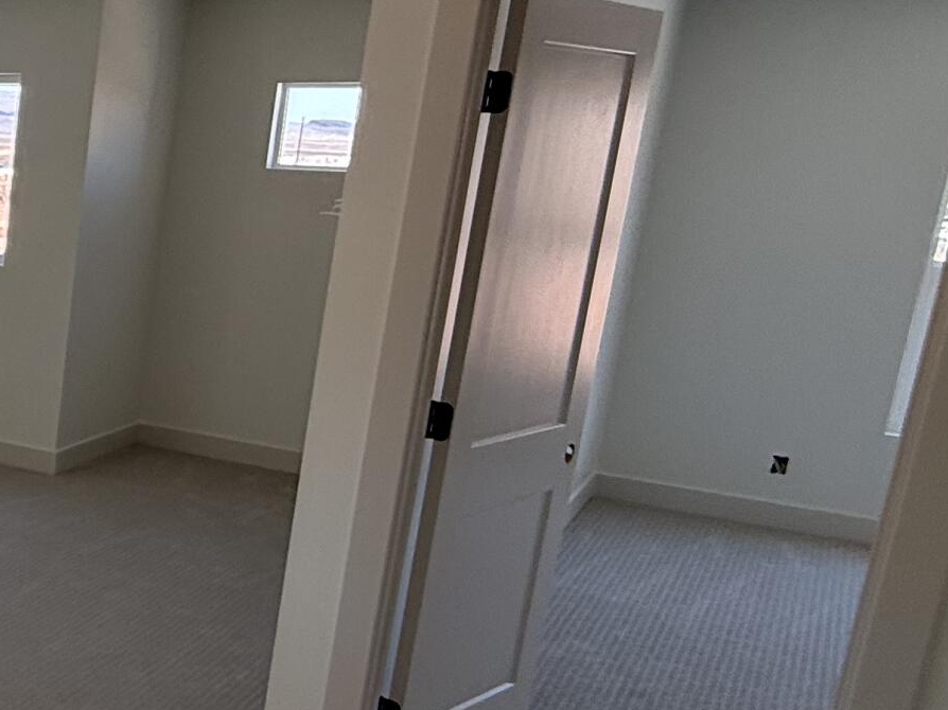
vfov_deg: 30.8
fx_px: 1287
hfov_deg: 29.1
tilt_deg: -11.0
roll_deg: -1.4
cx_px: -399
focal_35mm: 47
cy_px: 388
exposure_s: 1/205
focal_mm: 2.22
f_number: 2.2
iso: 64
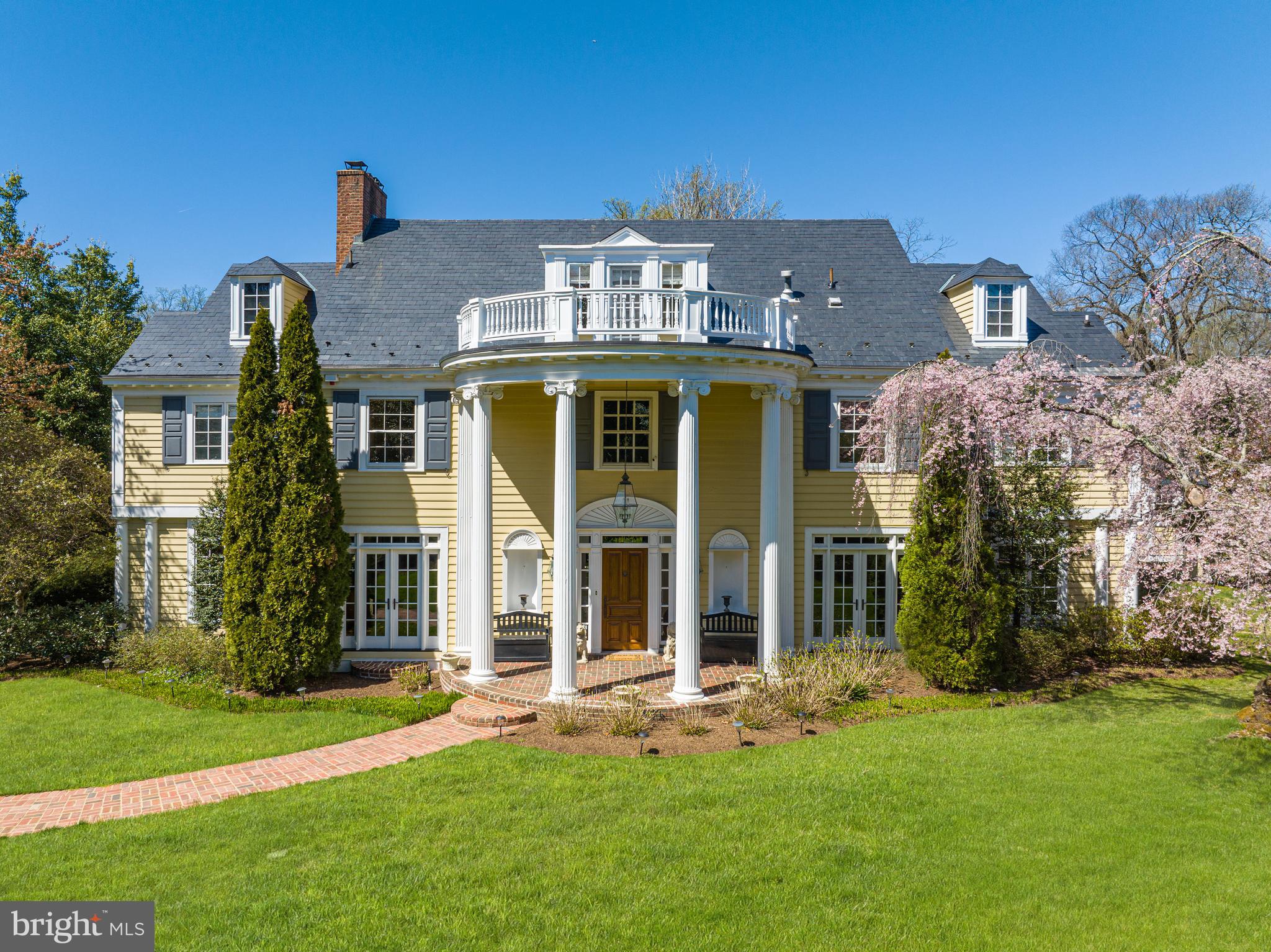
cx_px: 636
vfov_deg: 56.8
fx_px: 881
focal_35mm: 24
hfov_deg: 71.6
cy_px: 476
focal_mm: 12.29
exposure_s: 1/500
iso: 100
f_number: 5
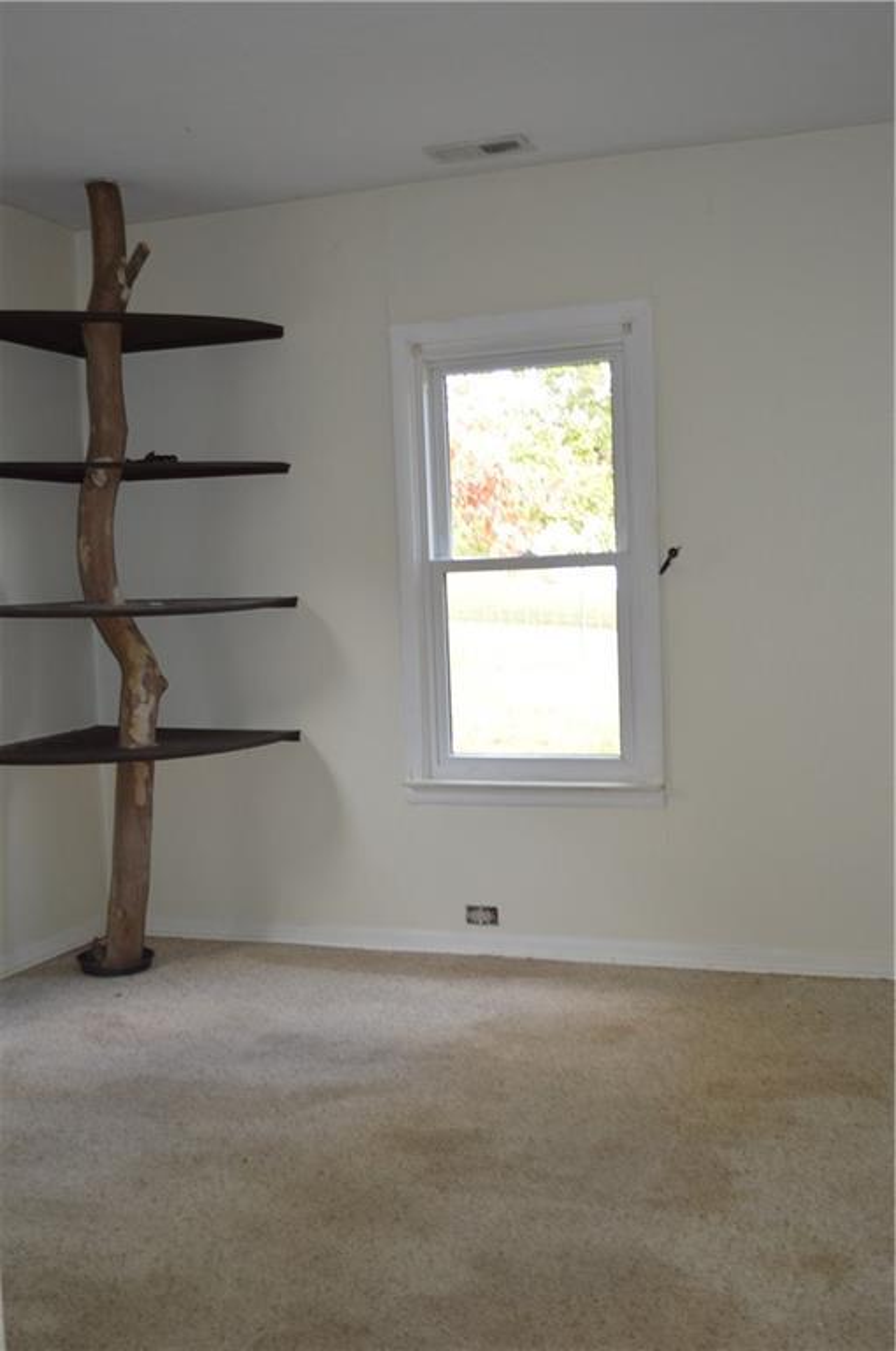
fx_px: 1348
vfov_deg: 53.2
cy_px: 676
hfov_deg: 36.8
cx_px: 448
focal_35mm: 36
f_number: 4
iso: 400
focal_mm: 24
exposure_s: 1/60
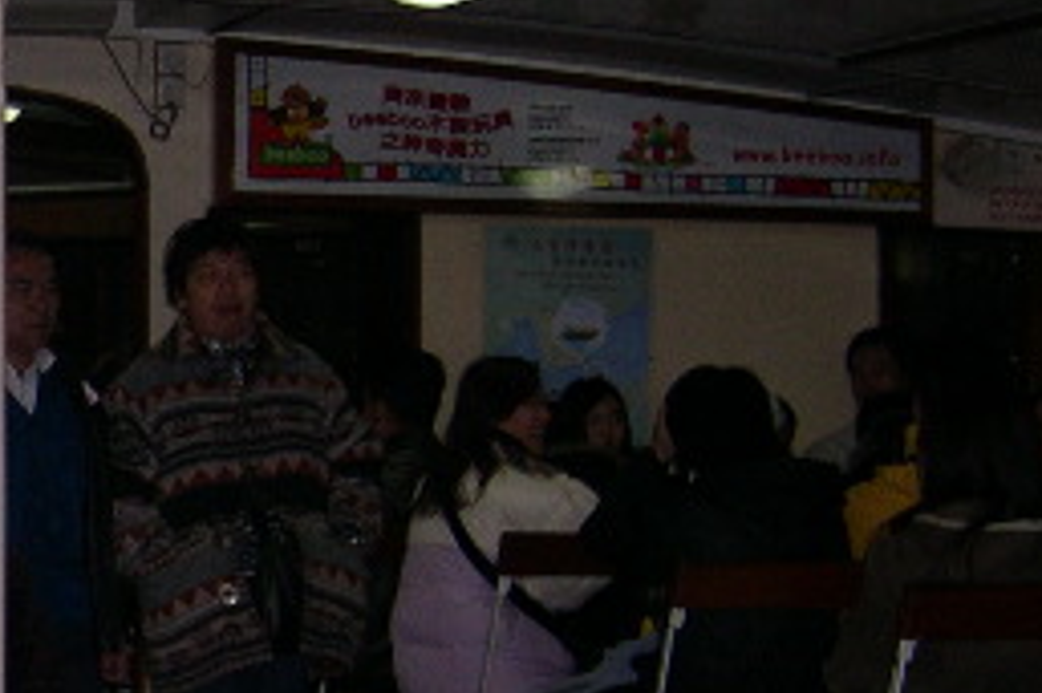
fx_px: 3558
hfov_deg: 15.3
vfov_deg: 11.1
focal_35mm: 123
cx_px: -551
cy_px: 494
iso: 142
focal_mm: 8
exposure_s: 1/60
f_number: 2.8
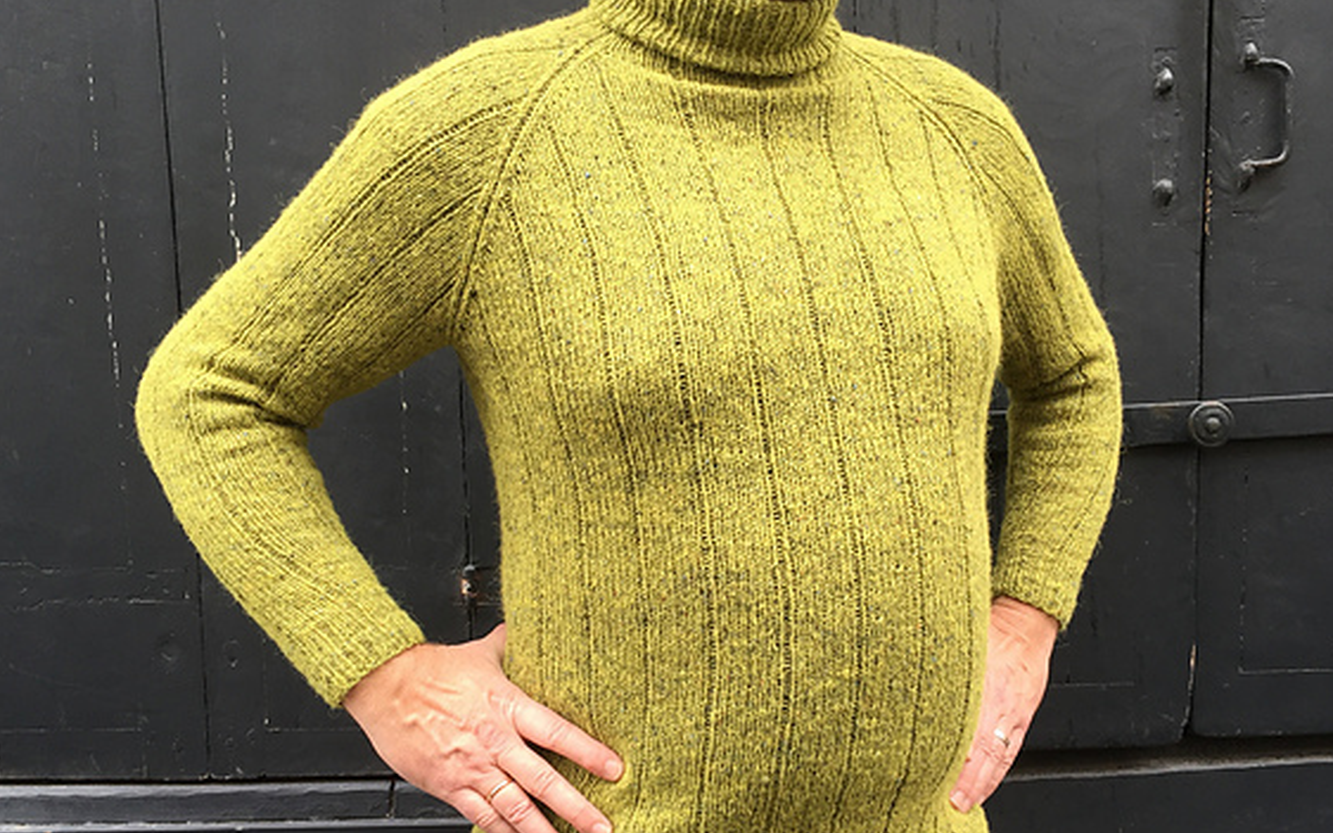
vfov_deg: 36.1
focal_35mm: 35
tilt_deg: -8.1
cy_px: 503
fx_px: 1271
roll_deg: +1.0
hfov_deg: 55.3
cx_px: 719
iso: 40
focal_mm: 4.15
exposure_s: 1/50
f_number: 2.2
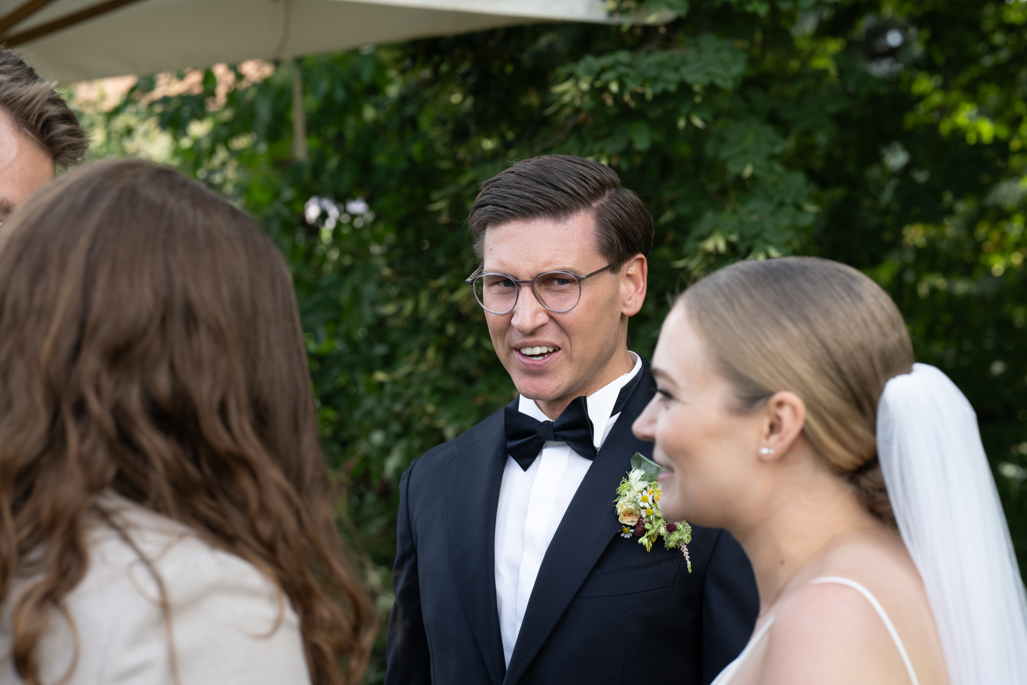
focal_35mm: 85
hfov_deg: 23.9
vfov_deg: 16.1
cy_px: 342
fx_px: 2425
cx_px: 514
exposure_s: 1/125
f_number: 5.6
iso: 160
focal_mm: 85
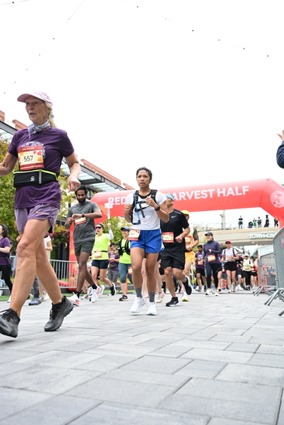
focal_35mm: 31
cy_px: 212
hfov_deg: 42.3
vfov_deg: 60.3
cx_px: 142
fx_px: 367
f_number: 4
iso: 2000
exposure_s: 1/640
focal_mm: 31
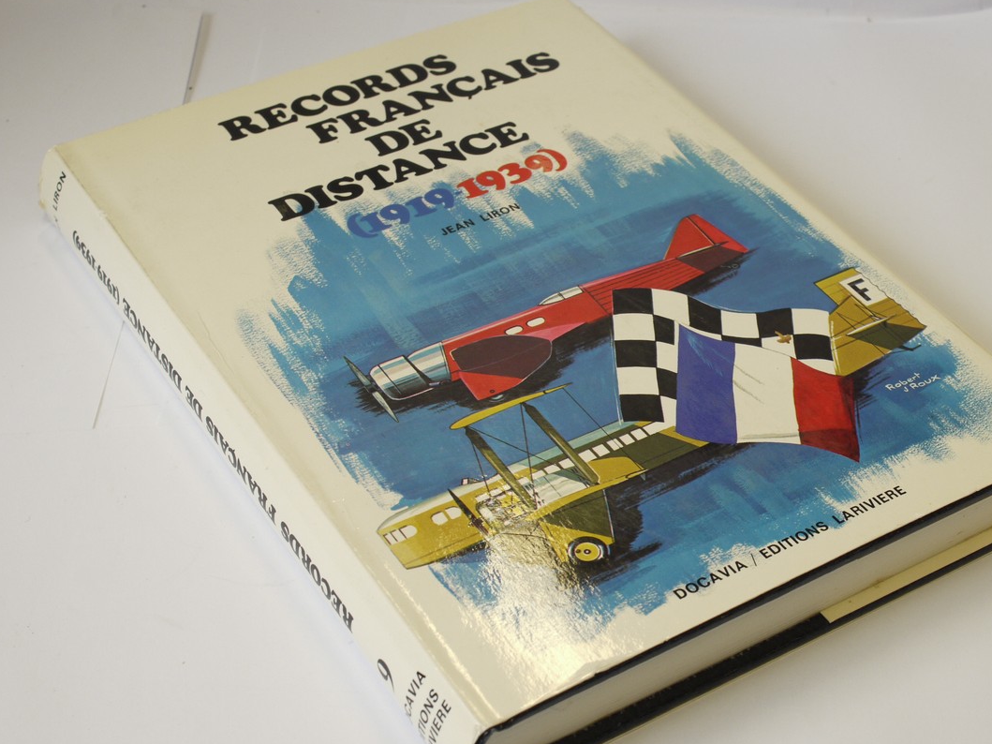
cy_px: 394
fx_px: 1948
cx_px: 556
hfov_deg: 28.5
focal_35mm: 68
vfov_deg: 21.6
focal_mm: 30
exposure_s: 1/50
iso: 400
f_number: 8
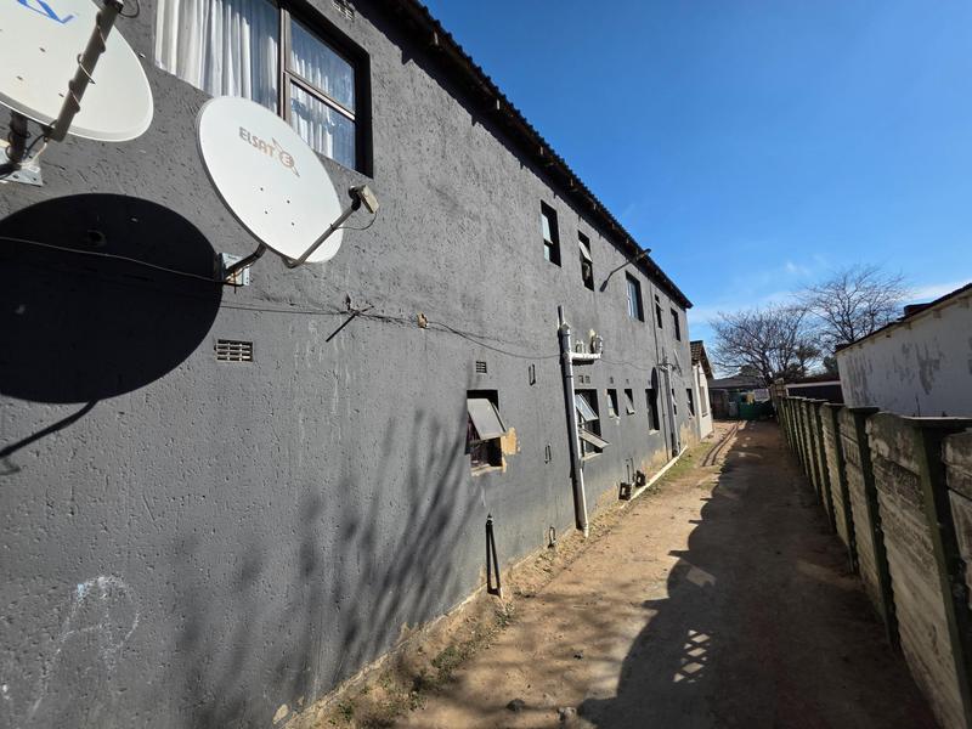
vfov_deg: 89.9
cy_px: 364
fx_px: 365
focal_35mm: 13
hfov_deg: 106.2
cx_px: 486
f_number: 1.9
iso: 40
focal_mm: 2.2
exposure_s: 1/2192
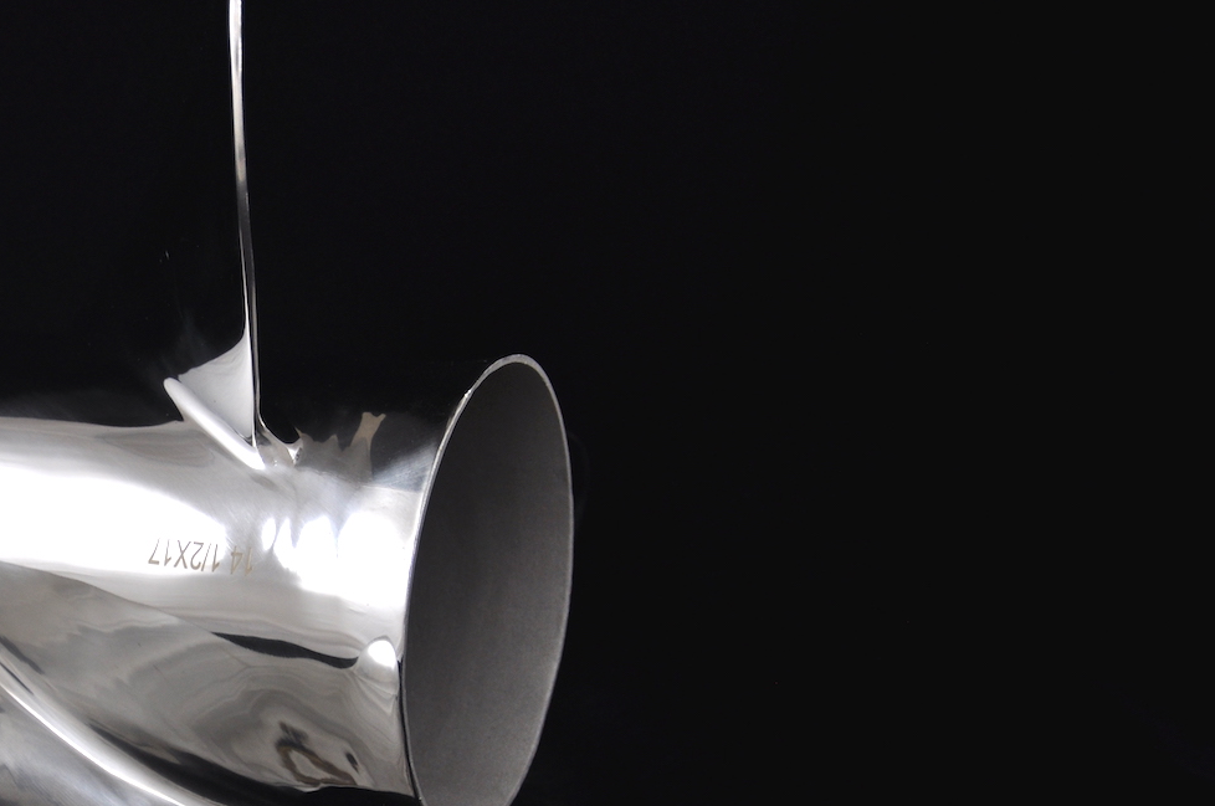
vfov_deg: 16.7
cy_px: 591
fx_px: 2730
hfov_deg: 24.4
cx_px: 145
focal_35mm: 81
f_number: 4.2
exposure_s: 1/40
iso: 200
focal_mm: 30
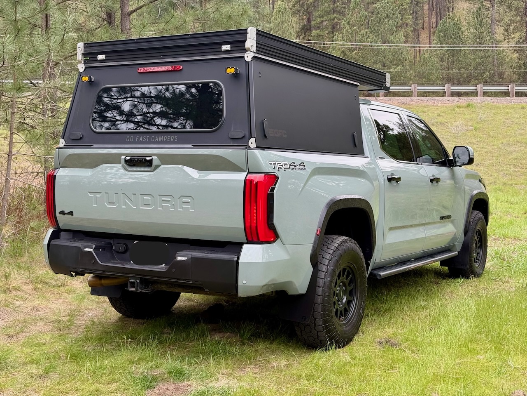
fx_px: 731
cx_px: 264
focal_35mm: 48
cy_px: 198
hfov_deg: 39.7
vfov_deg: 30.3
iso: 64
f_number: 1.78
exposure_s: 1/455
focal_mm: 6.76
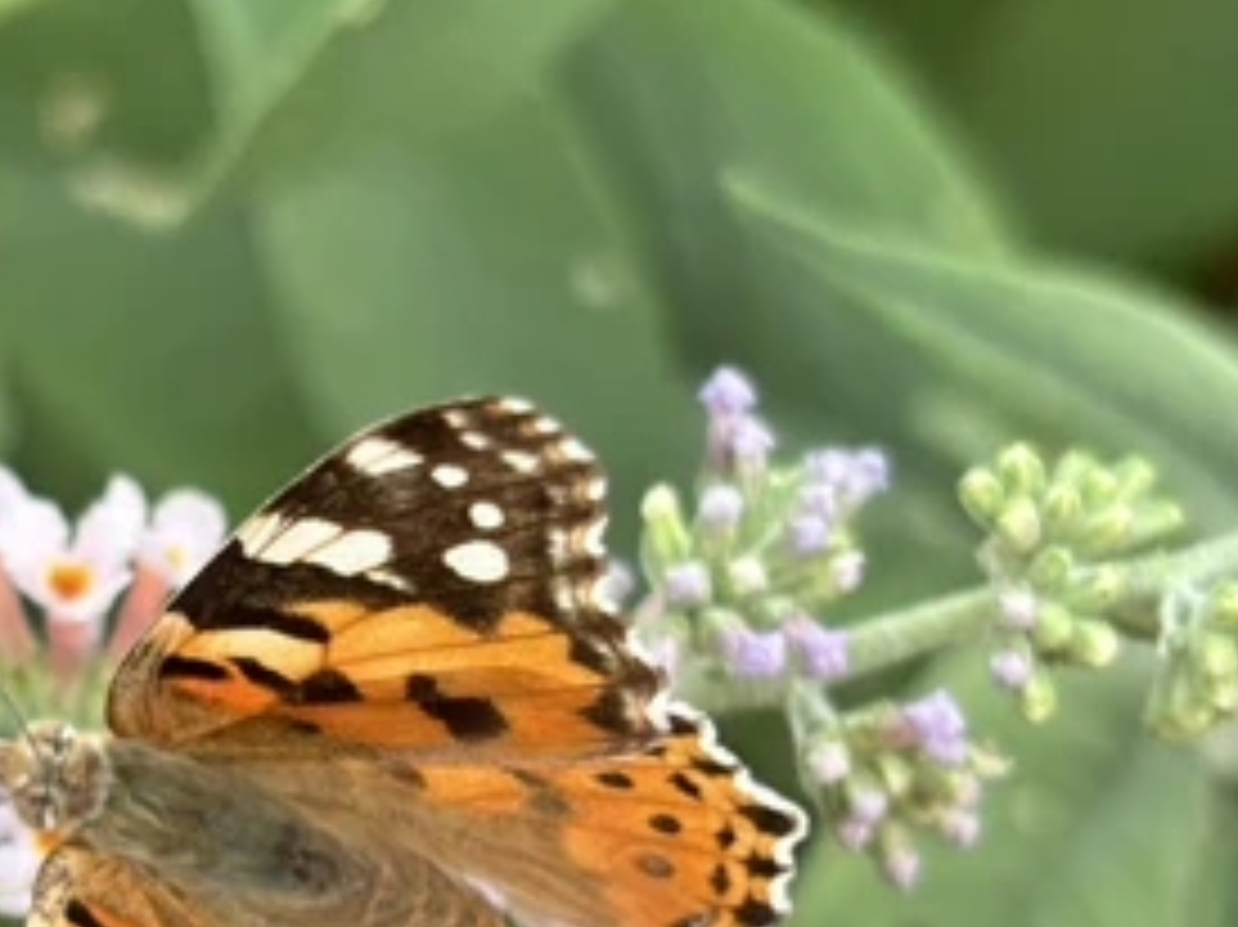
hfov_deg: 16.2
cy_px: 828
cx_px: 234
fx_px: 4326
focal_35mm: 121
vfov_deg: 12.2
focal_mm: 5.96
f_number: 1.6
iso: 40
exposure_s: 1/121
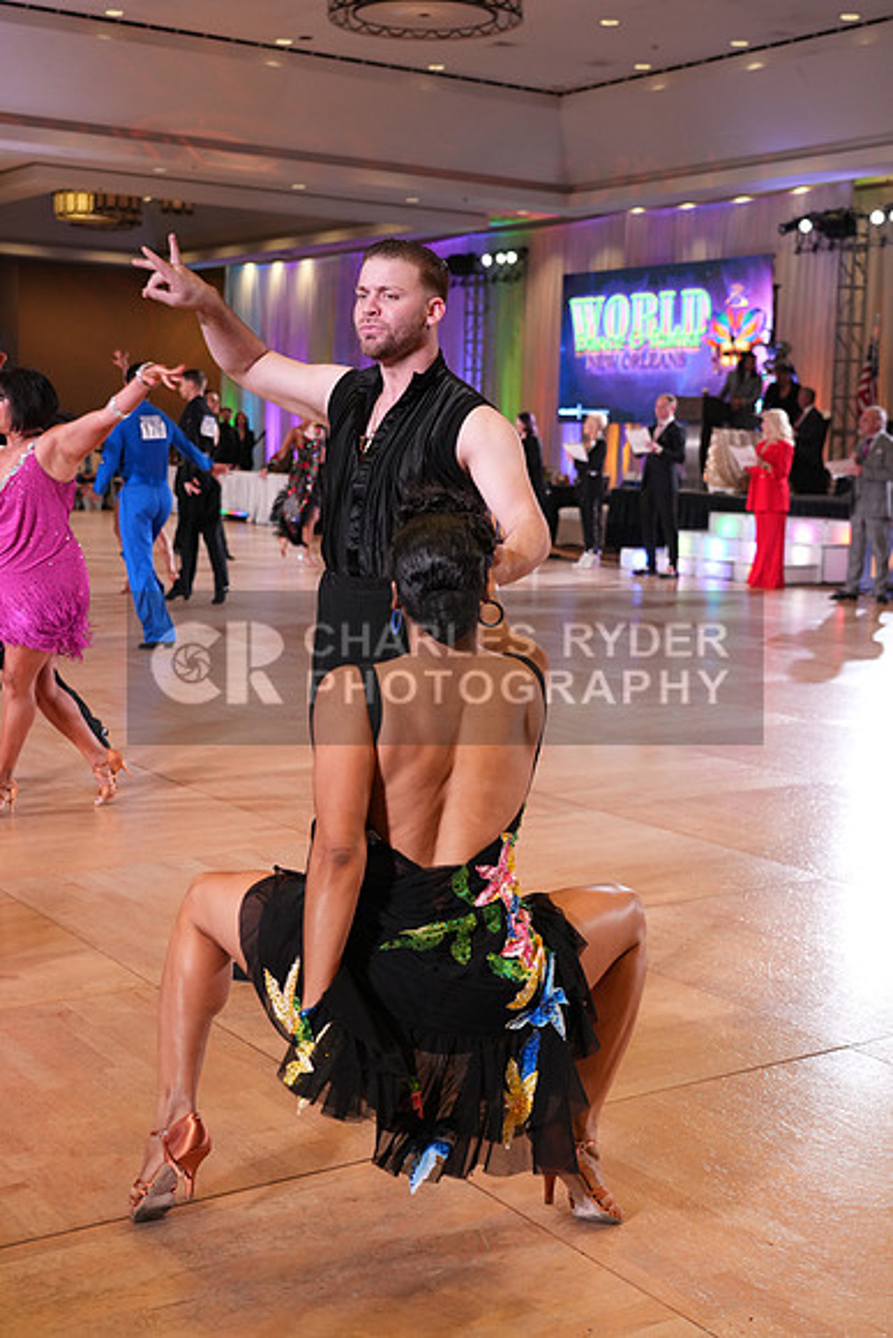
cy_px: 669
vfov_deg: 44.5
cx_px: 446
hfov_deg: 30.5
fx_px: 1636
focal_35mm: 44
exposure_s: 1/320
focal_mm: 44
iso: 1600
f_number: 4
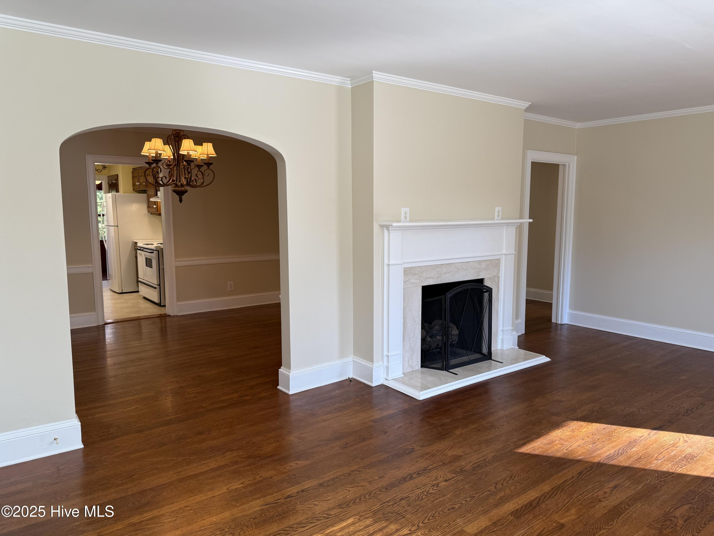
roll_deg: -0.3
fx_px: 495
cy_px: 268
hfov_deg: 71.6
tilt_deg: -6.7
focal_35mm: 24
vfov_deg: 56.8
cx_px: 357
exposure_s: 1/120
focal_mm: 6.76
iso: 80
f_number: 1.78
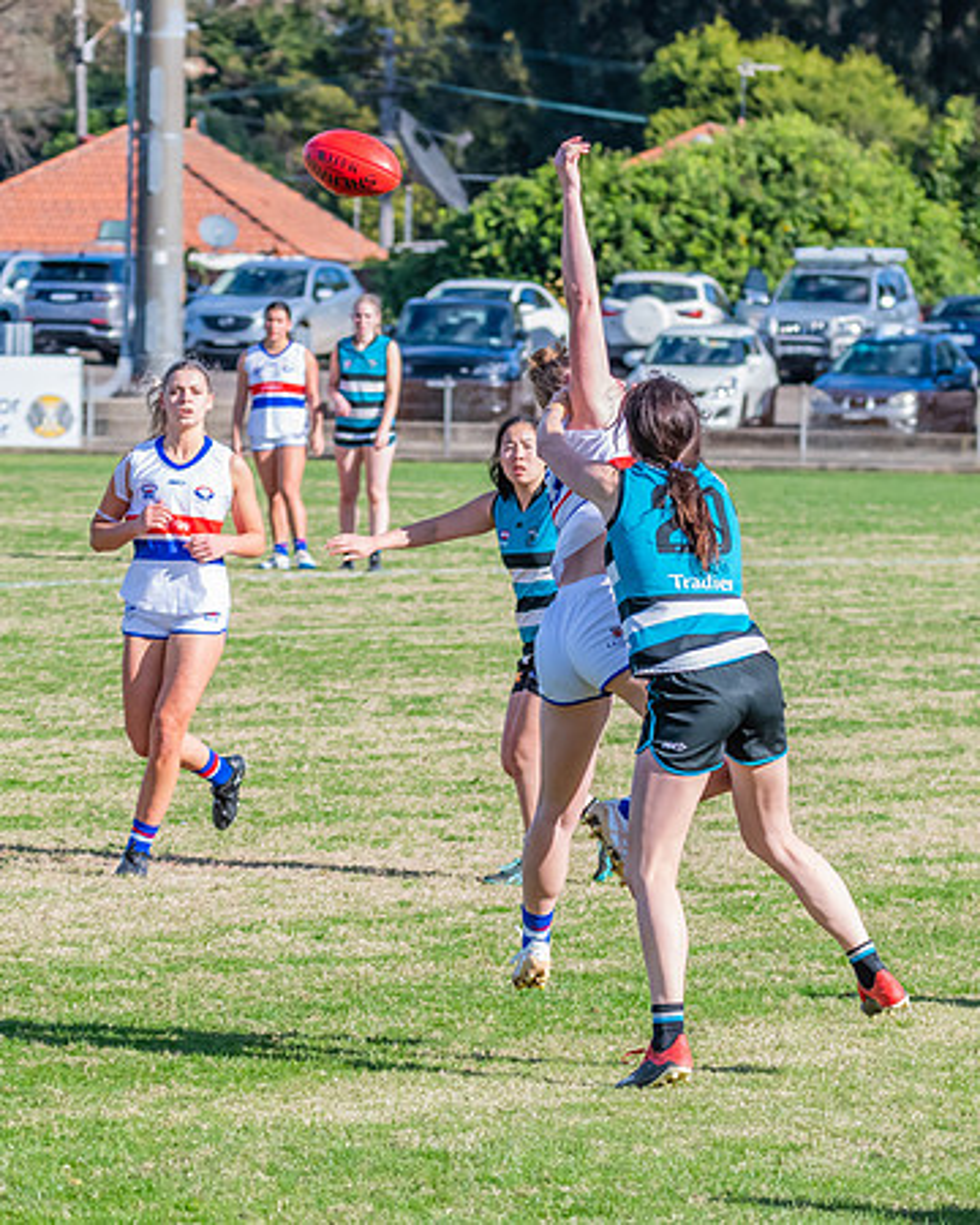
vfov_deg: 6.2
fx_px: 11332
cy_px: 650
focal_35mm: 313
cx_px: 689
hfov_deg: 5.0
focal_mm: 150
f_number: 7.1
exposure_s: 1/1600
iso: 800
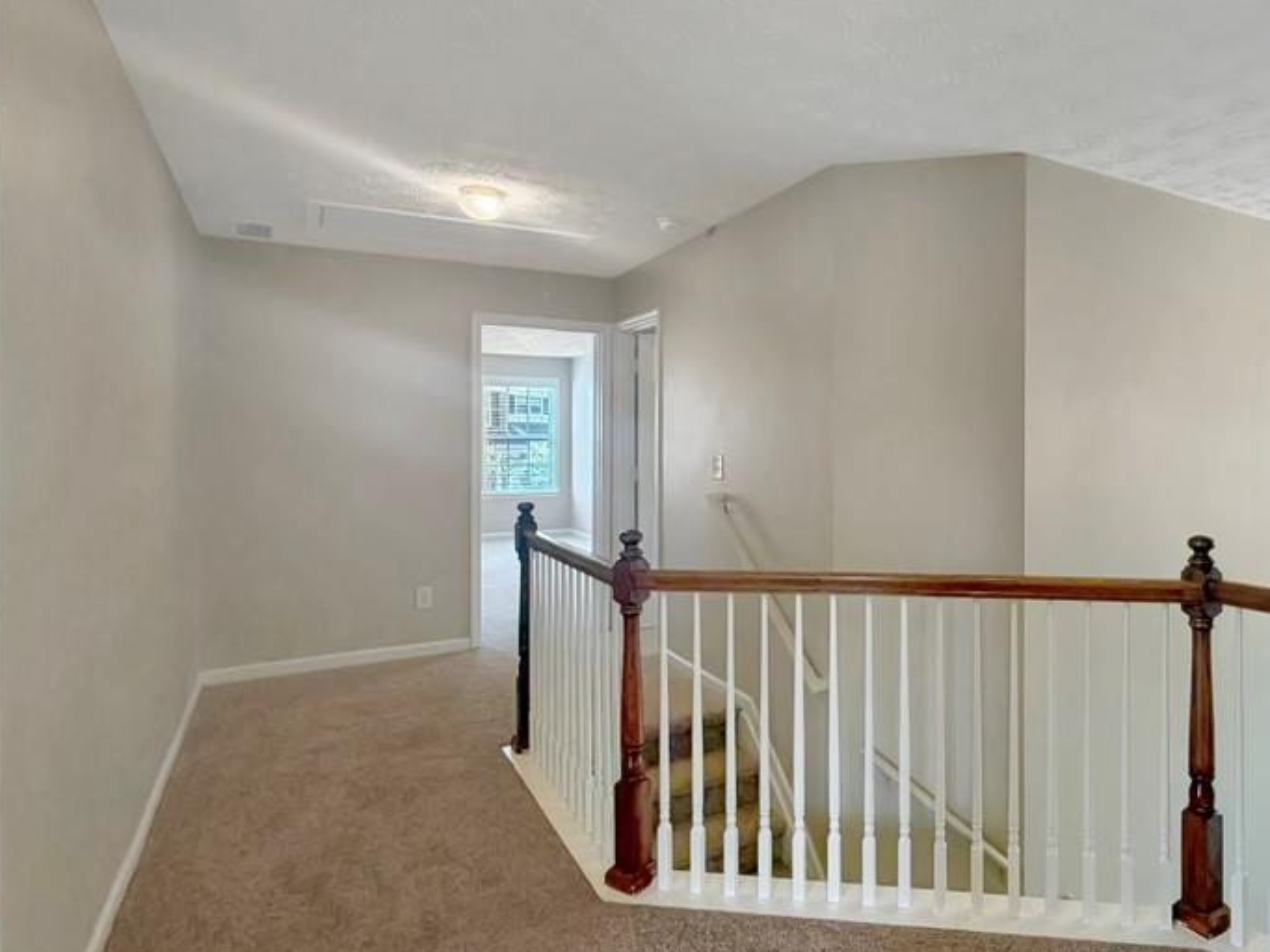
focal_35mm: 21
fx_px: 770
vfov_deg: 62.2
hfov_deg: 76.0
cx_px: 868
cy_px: 619
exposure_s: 1/120
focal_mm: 2.22
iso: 320
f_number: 2.2
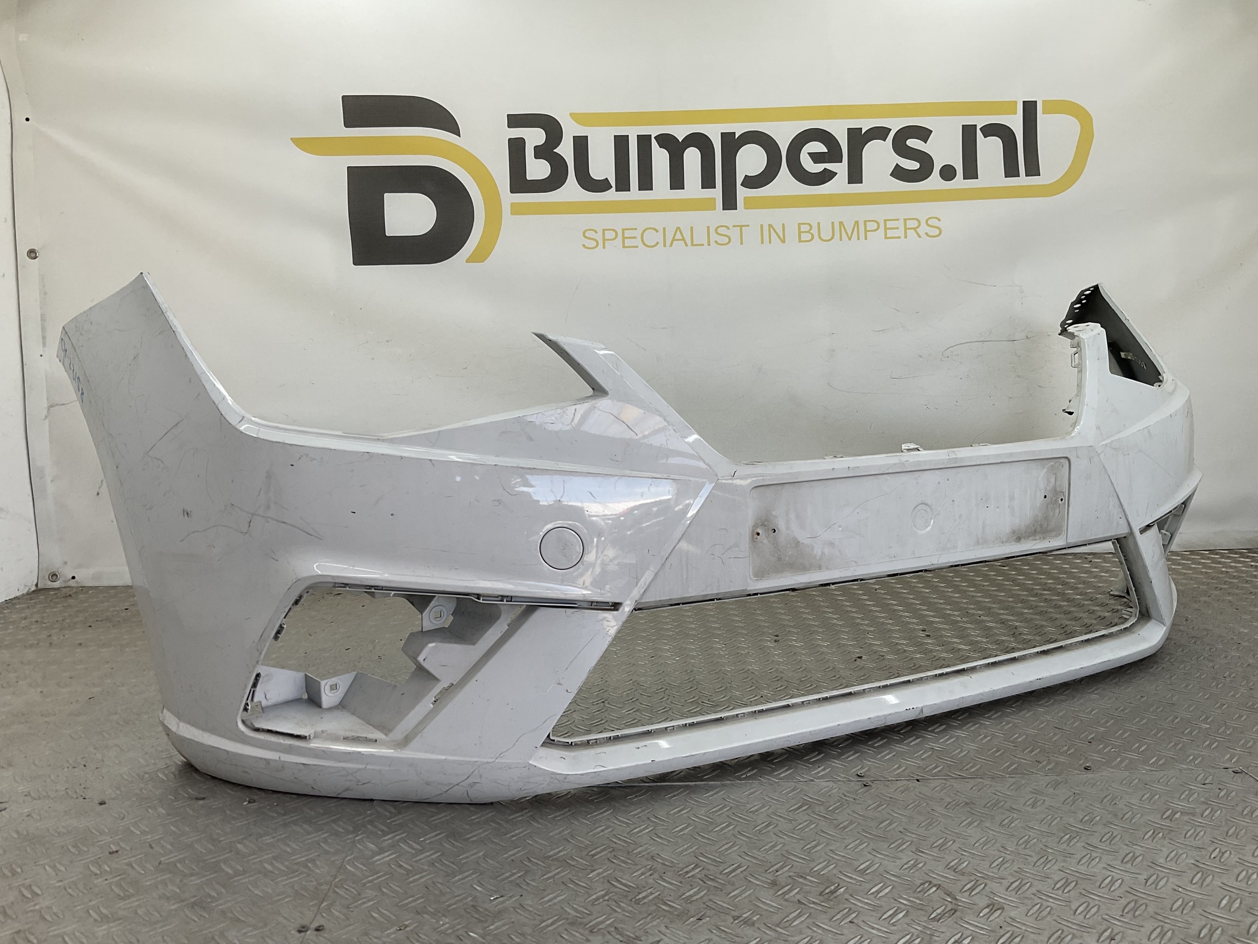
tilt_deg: -7.5
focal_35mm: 29
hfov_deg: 61.7
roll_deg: +0.3
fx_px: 1054
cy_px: 472
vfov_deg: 48.2
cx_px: 629
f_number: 1.8
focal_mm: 3
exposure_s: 1/197
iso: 16
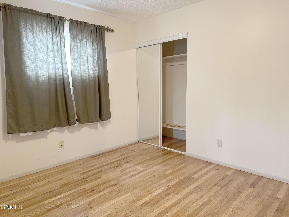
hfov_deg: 71.6
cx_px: 144
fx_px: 200
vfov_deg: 56.8
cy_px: 108
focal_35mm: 24
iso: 320
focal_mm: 6.76
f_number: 1.78
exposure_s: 1/60
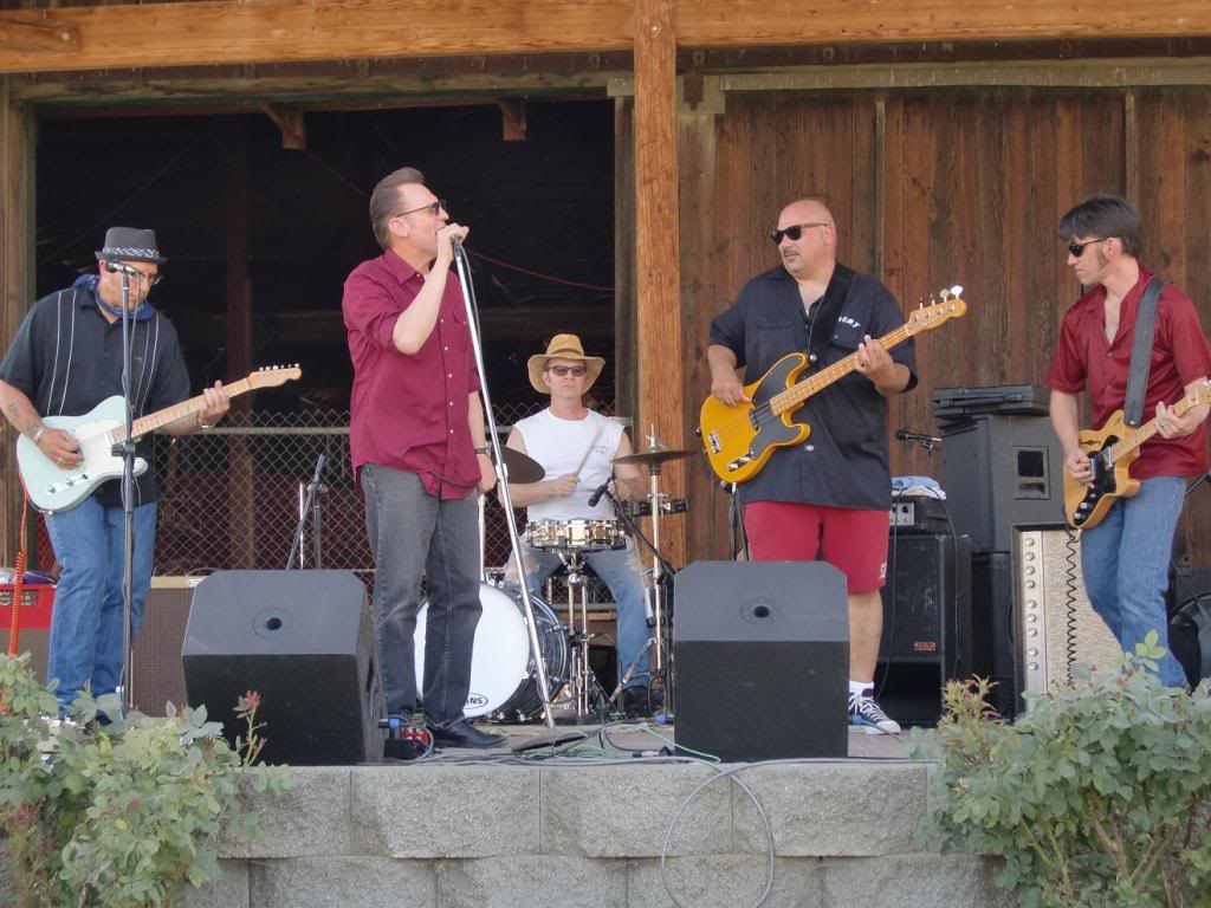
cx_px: 606
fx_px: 2589
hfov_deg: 26.3
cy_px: 454
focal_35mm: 74
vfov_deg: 19.9
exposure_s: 1/80
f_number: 4.2
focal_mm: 13.1
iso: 80
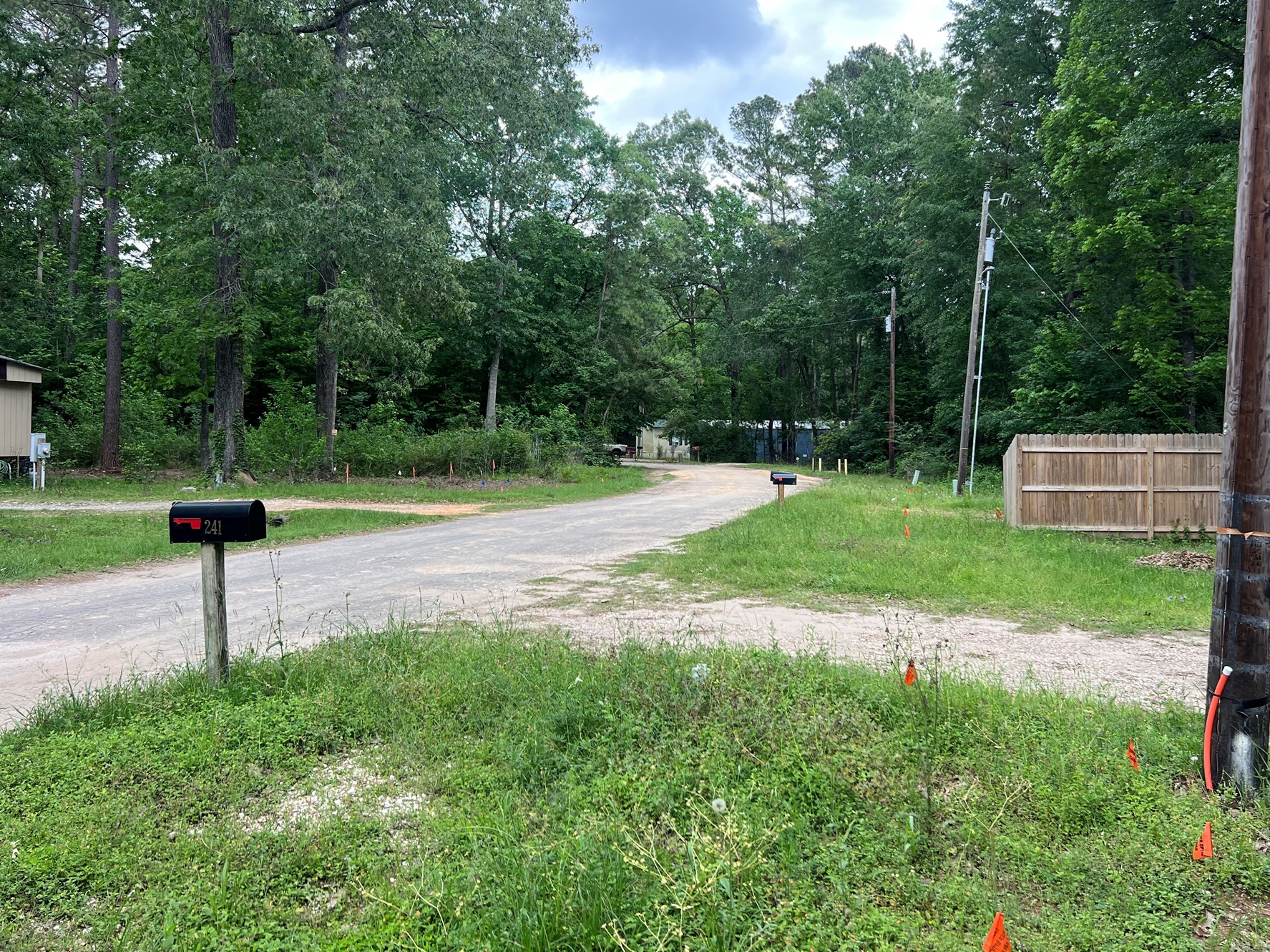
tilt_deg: +0.3
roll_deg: -0.5
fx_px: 1101
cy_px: 416
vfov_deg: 46.7
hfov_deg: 59.9
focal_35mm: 30
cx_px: 661
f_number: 1.5
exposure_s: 1/628
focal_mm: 5.7
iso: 50
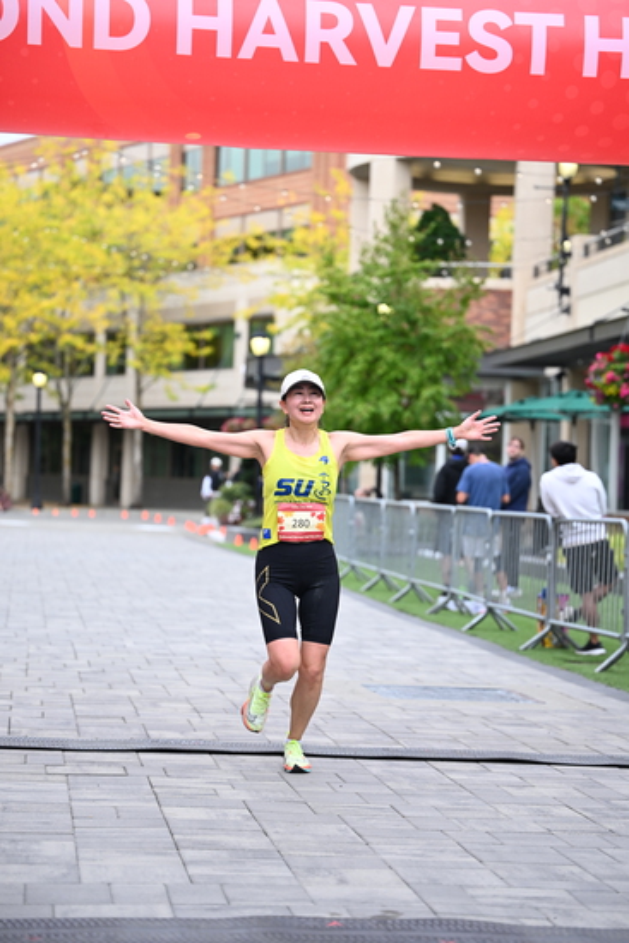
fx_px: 2305
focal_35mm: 88
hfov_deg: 15.5
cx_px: 314
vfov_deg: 23.1
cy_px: 472
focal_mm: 88
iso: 640
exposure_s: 1/1600
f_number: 2.8
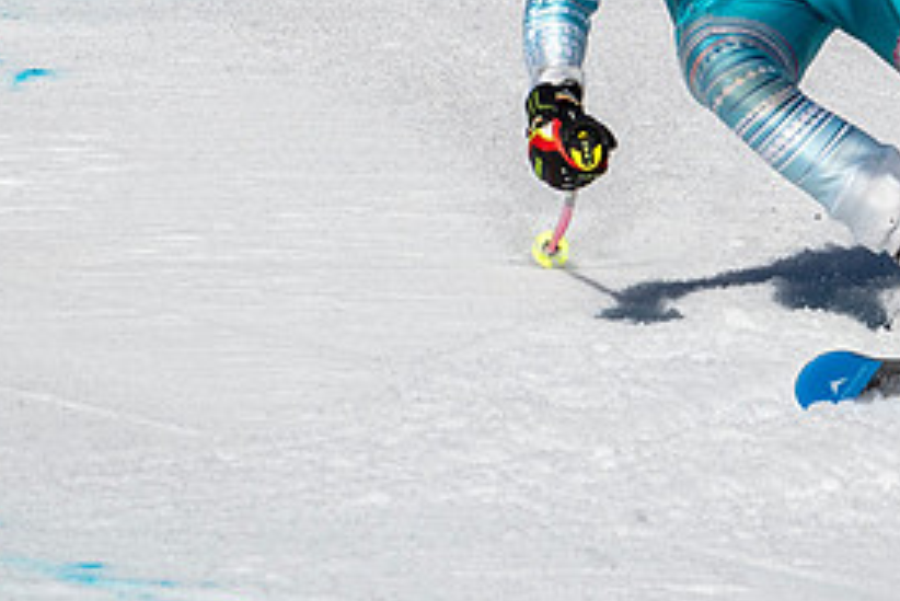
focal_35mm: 2175
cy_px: -294
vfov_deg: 0.6
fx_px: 54401
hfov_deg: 0.9
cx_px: 521
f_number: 8
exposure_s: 1/2000
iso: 200
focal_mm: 400
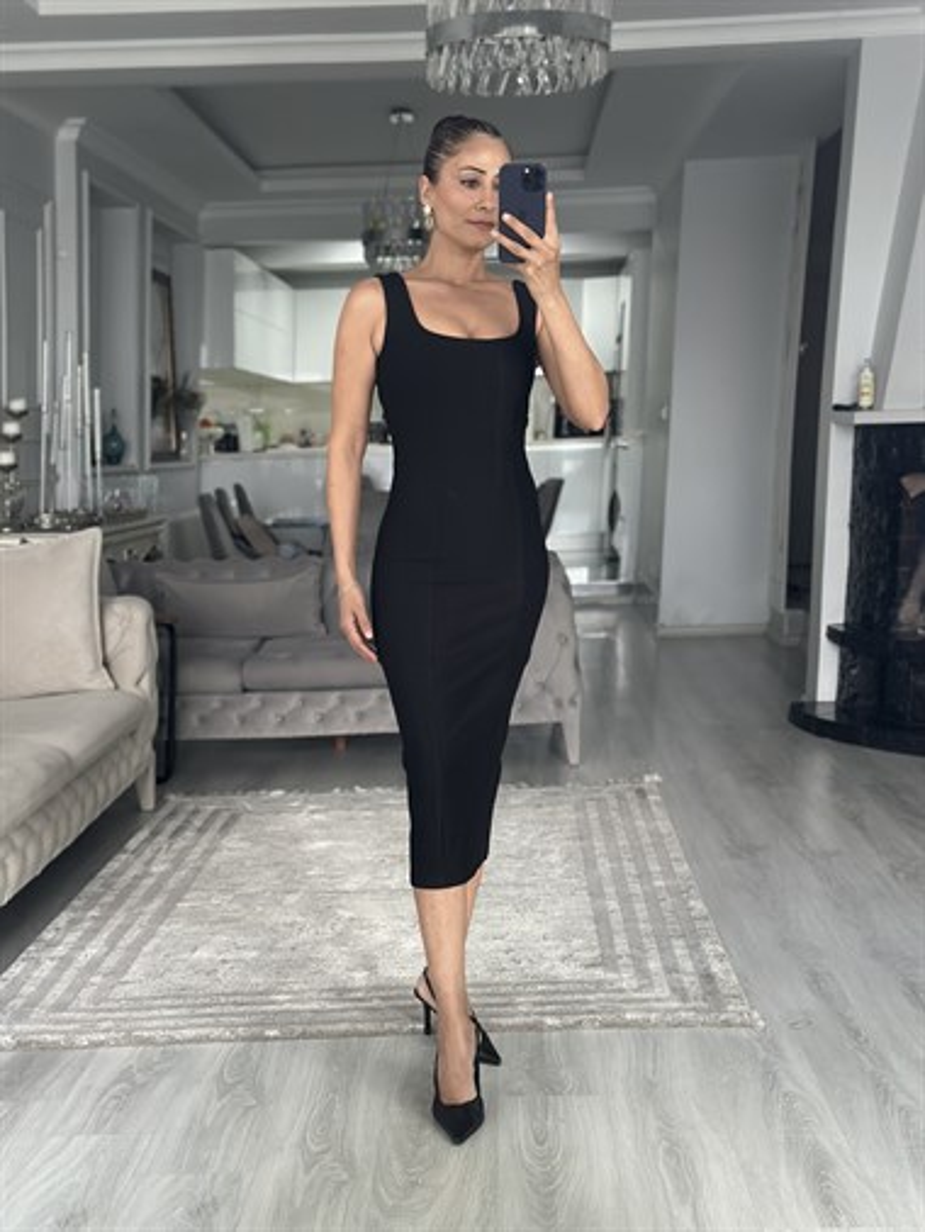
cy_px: 616
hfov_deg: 30.3
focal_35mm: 48
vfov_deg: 39.6
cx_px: 462
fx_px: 1709
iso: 320
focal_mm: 6.86
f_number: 1.78
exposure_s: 1/60
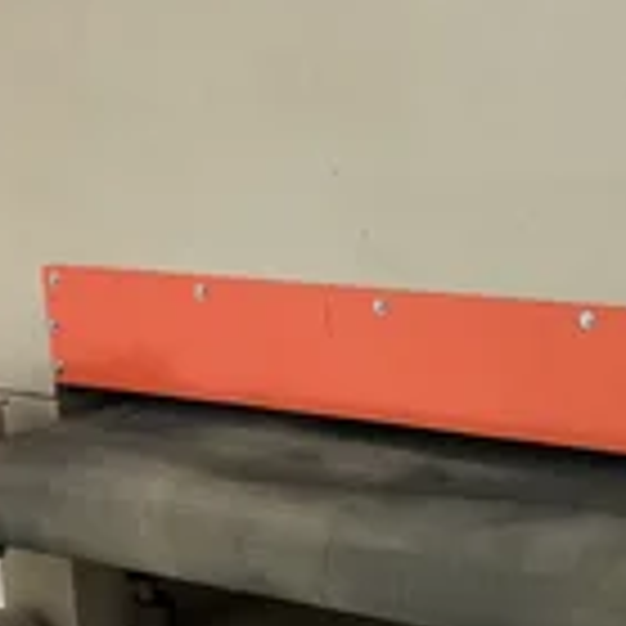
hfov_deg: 23.0
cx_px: 518
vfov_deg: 23.3
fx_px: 1514
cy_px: 401
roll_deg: +1.7
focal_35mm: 74
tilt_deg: -14.6
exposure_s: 1/59
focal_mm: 3
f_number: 1.8
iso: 320
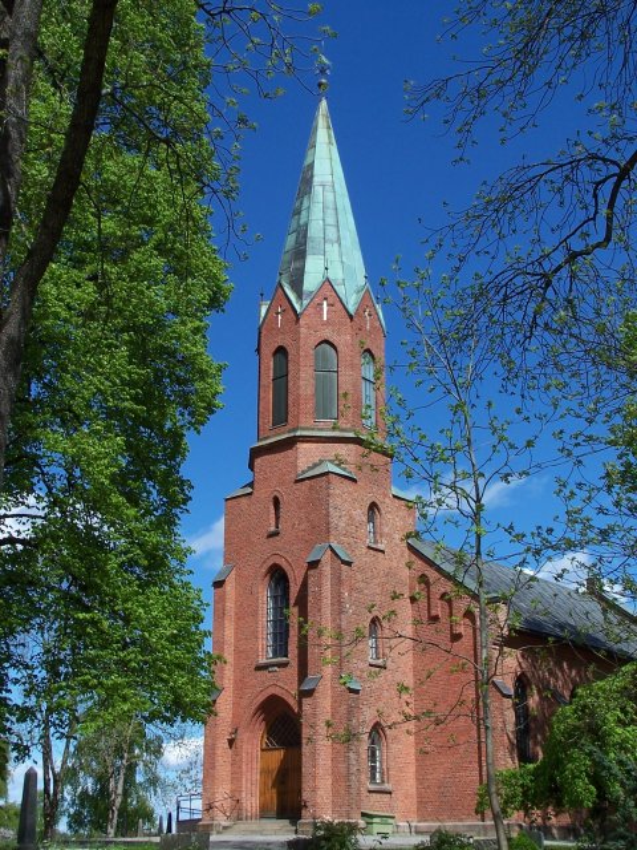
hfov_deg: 28.6
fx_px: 1251
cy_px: 425
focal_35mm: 51
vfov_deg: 37.5
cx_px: 318
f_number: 5.6
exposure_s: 1/350
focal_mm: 8.5
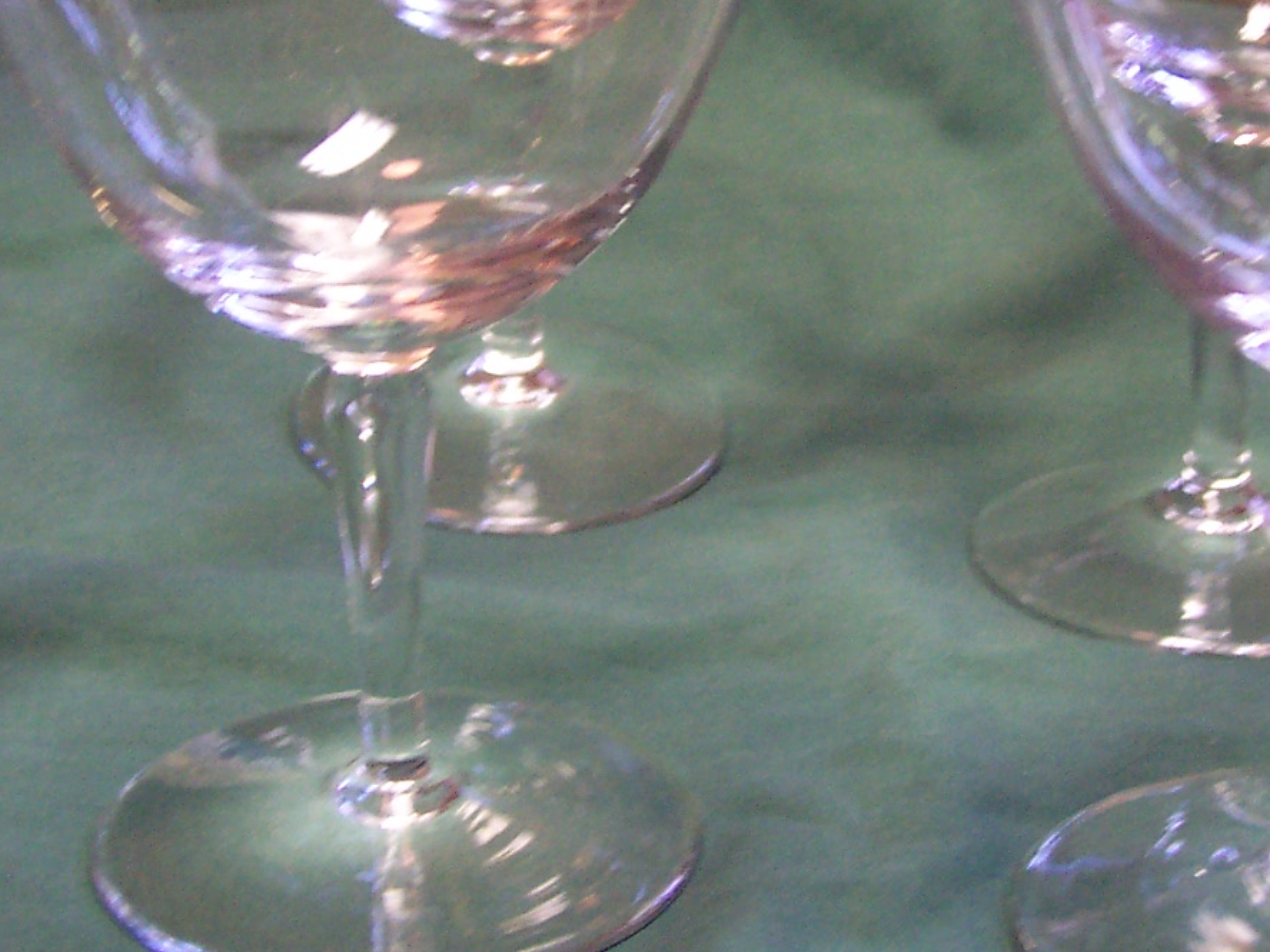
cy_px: 296
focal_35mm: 69
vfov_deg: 21.2
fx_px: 2531
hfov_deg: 28.1
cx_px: 751
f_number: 2.8
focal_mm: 5.6
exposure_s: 1/30
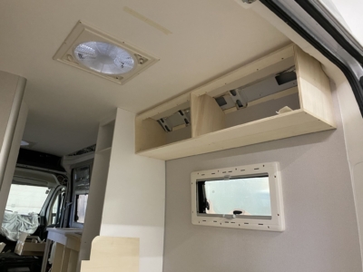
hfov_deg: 67.3
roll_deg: -4.6
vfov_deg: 53.1
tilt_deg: +15.2
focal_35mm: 26
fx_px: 273
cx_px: 182
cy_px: 136
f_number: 1.8
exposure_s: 1/50
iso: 320
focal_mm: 4.25
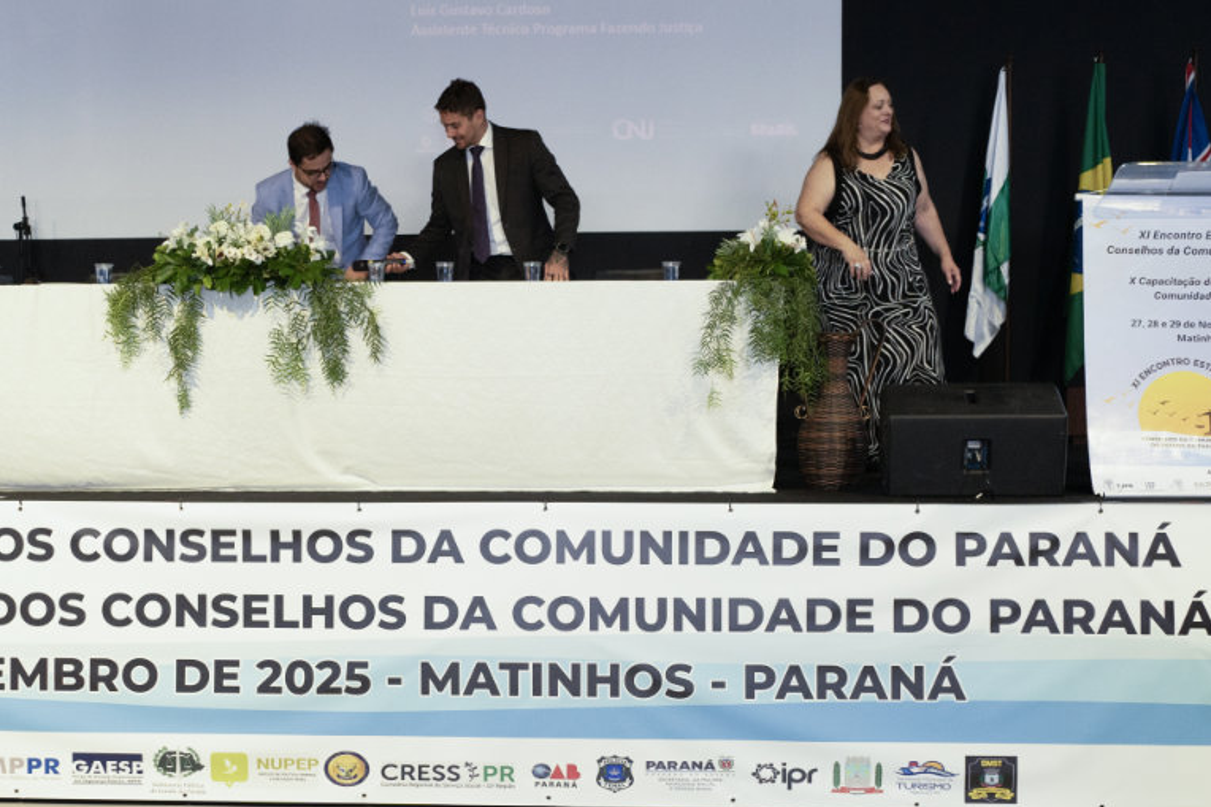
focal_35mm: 55
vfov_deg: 24.6
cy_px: 469
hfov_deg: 36.1
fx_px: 1850
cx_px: 469
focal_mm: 35
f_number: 4
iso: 3200
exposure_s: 1/100
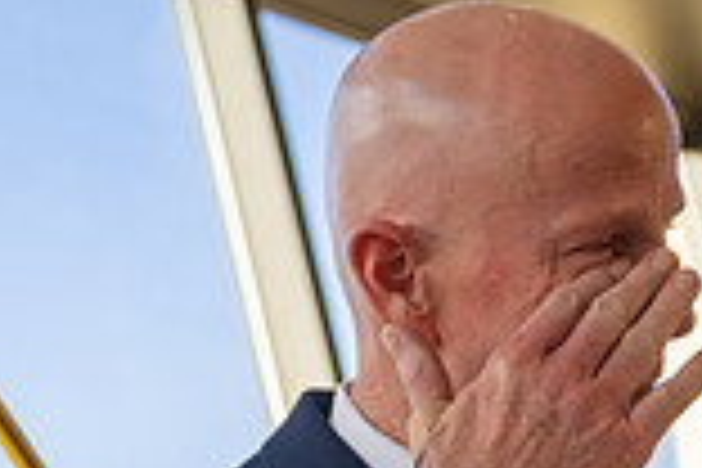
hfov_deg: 11.2
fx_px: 3588
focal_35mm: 184
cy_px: 485
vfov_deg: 7.4
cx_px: 361
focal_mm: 33
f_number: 2.8
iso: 100
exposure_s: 1/200
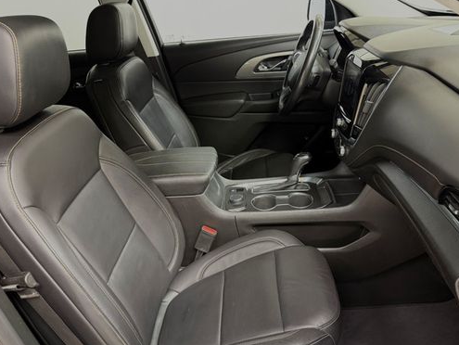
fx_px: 411
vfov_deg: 45.0
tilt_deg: -29.3
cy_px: 220
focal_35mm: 31
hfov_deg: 58.3
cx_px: 240
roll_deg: +8.8
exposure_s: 1/60
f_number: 1.78
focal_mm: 6.76
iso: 640
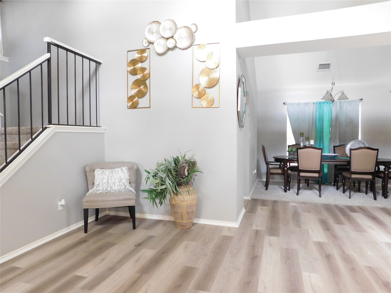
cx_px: 196
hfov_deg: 73.9
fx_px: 260
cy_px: 146
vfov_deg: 58.9
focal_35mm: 23
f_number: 3
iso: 400
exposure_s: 1/10
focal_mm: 4
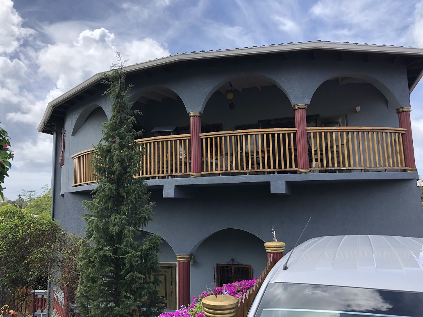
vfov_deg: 49.7
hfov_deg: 63.4
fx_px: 342
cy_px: 158
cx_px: 212
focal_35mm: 28
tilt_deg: +9.9
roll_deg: -0.2
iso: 20
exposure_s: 1/842
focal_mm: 4
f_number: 1.8
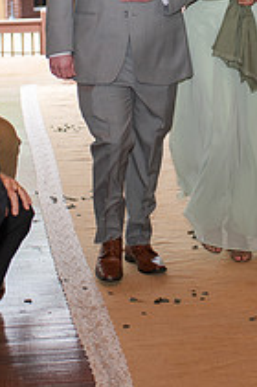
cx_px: 198
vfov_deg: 17.9
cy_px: 15
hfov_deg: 12.2
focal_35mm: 112
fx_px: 1203
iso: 220
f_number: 3.2
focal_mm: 35
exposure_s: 1/200
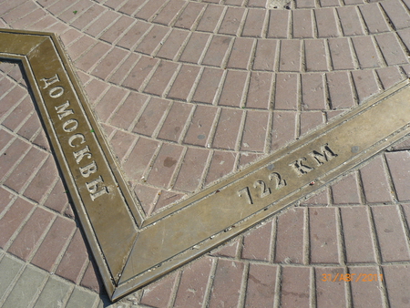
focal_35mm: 36
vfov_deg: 39.7
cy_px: 154
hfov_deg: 51.3
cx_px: 205
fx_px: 427
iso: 100
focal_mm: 6
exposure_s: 1/250
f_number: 5.6
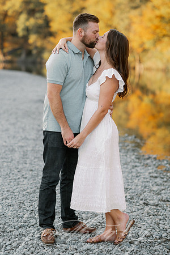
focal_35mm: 85
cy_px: 128
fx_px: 602
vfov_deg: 23.9
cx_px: 85
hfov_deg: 16.1
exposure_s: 1/400
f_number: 2.5
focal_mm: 85
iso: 125
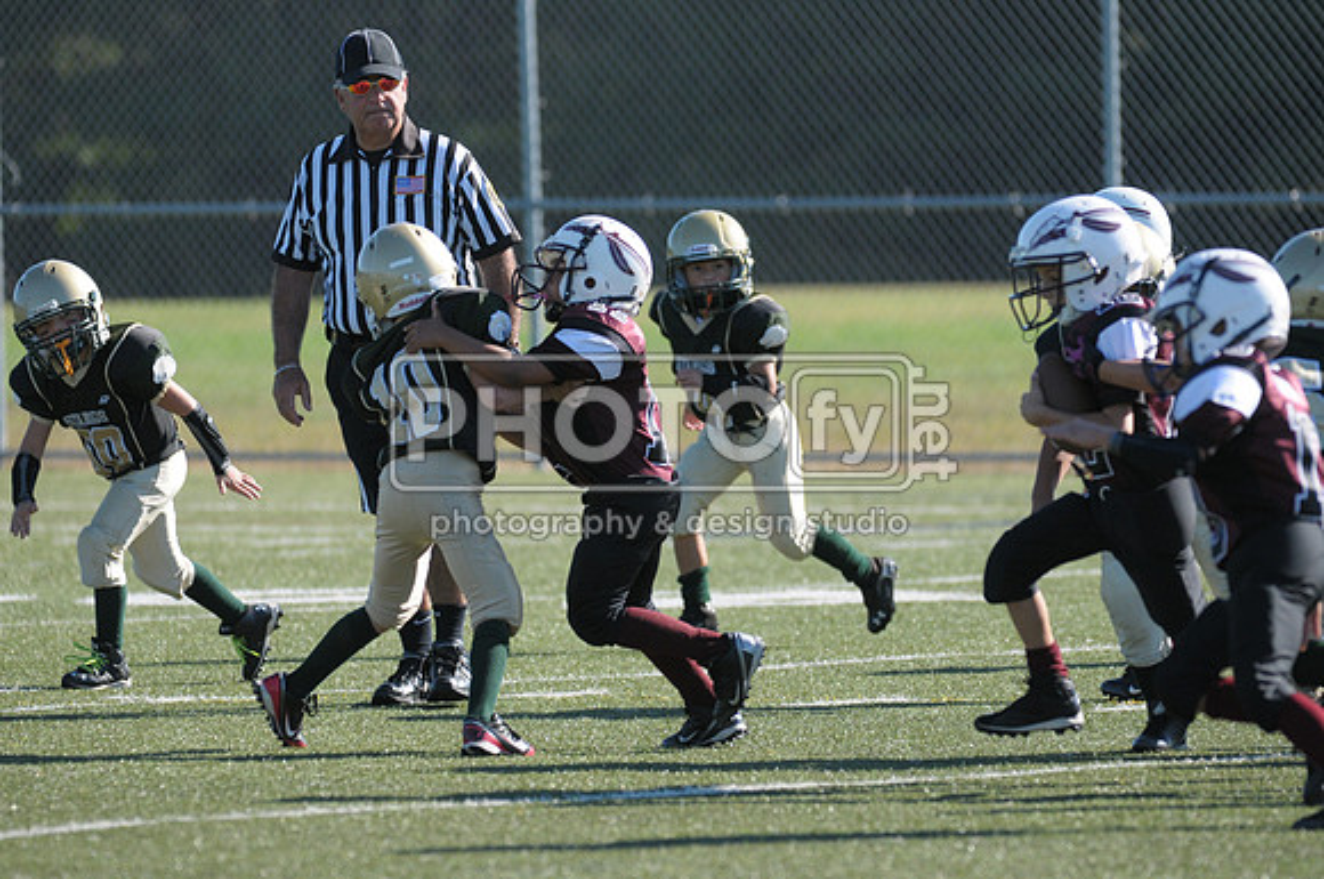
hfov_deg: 5.1
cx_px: 662
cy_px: 440
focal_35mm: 405
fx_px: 14874
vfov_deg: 3.4
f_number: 4
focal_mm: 270
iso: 640
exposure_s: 1/2500
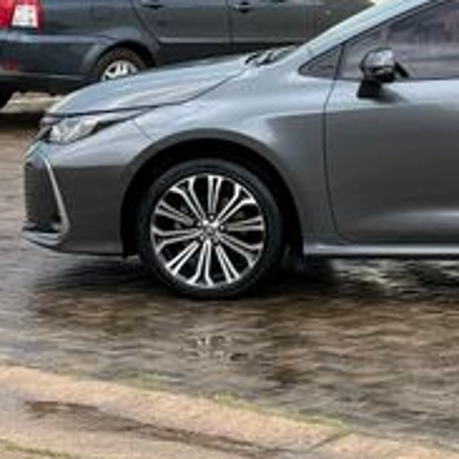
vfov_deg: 15.9
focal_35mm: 109
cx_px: 567
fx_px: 1635
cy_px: 133
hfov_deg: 15.3
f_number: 1.78
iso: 80
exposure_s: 1/1330
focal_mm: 6.76
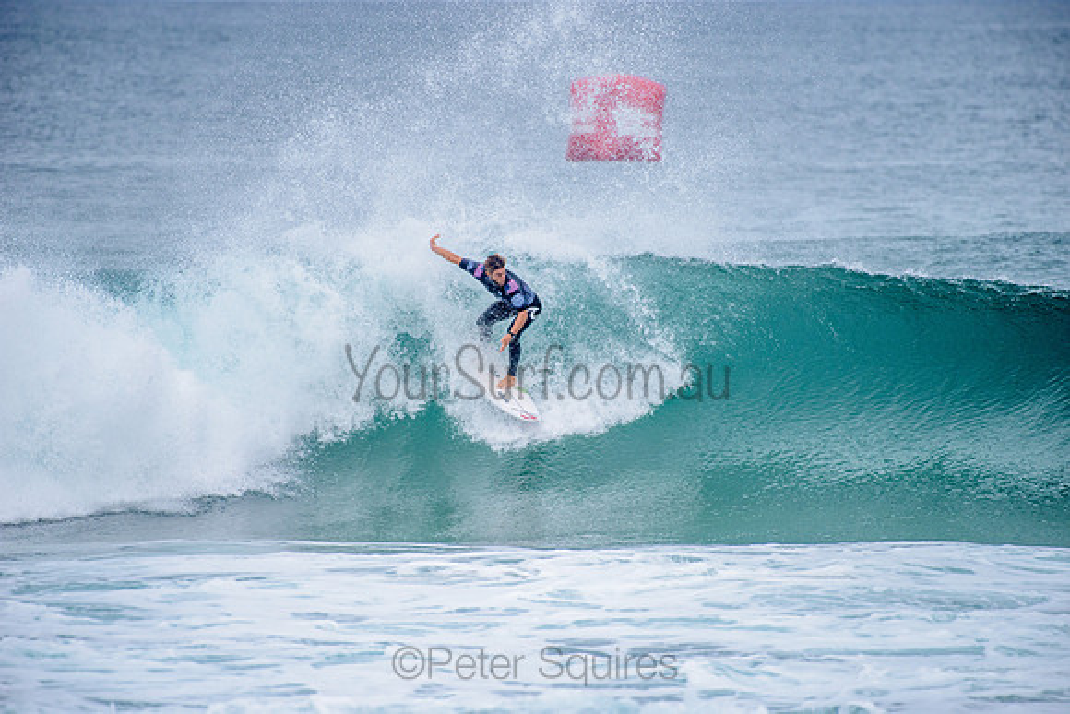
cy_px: 357
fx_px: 14864
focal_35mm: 500
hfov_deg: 4.1
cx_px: 535
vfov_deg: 2.8
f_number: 5.6
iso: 280
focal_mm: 500
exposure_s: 1/2000
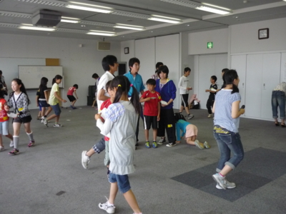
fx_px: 273
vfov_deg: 42.9
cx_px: 143
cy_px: 107
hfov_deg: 55.4
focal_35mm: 33
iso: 400
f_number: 2.8
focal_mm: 5.5
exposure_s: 1/200
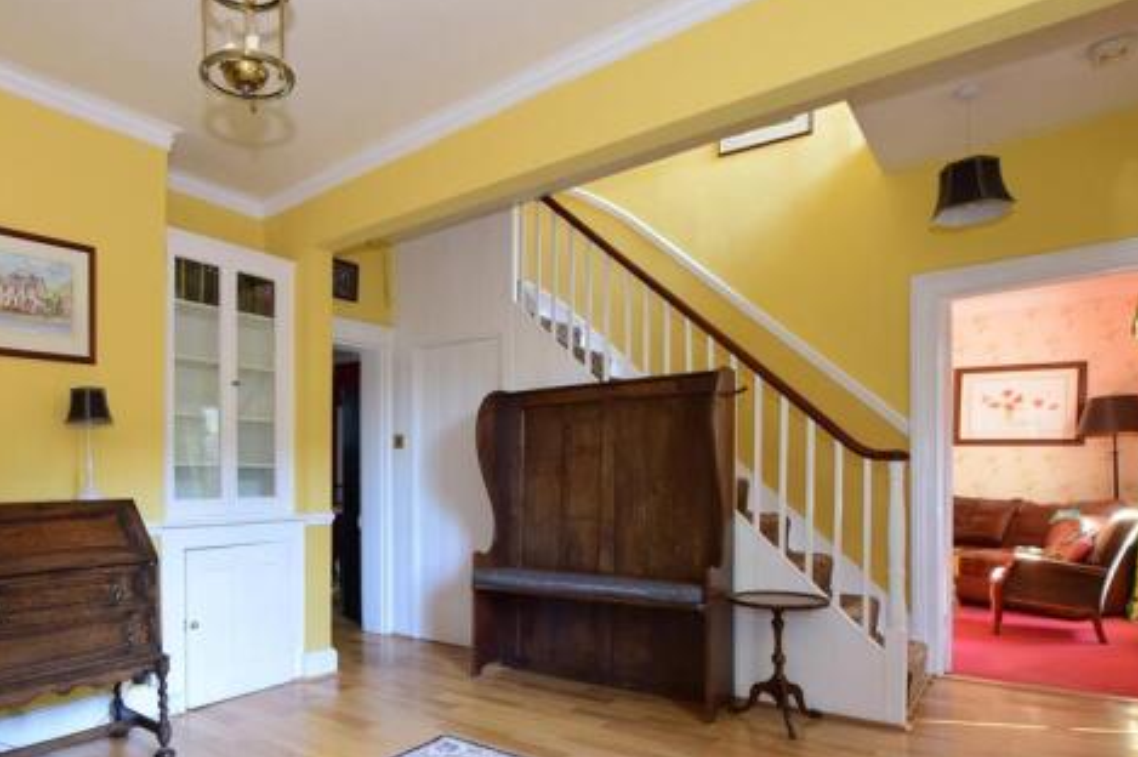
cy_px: 474
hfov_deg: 79.1
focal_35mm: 21
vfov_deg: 58.7
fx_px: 663
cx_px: 400
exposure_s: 1/1.3
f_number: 13
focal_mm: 10
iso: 400
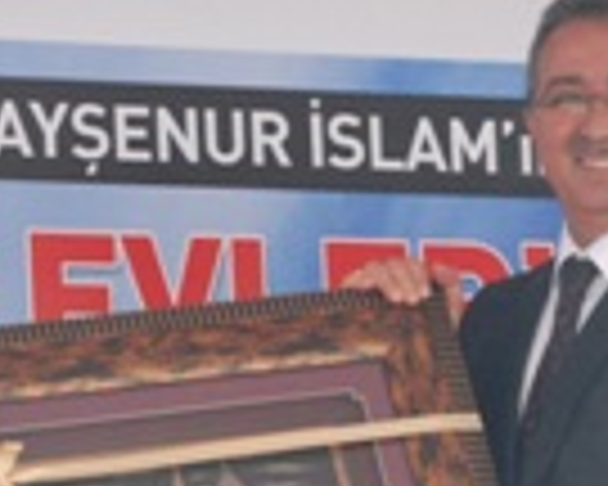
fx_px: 4211
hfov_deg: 8.2
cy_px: 436
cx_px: 113
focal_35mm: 234
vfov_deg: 6.6
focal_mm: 50
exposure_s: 1/320
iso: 1600
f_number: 9
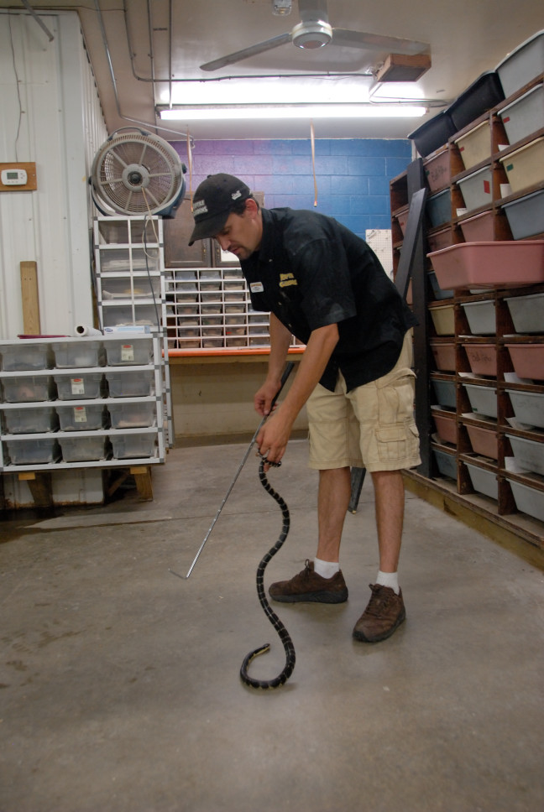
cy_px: 406
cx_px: 272
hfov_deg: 43.7
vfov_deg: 61.9
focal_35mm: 30
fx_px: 678
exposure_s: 1/45
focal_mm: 20
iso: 800
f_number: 3.5
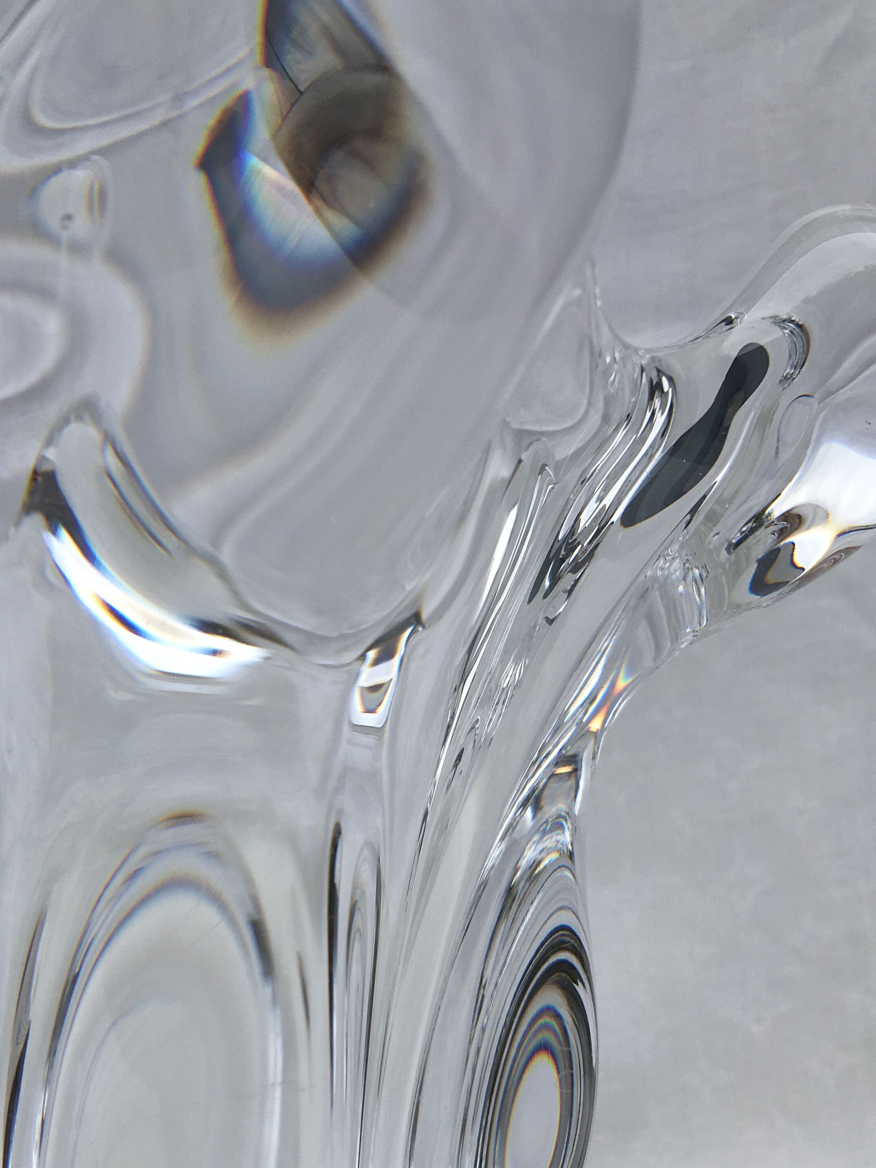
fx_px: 1383
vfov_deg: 45.3
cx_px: 379
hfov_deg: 35.1
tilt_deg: +1.8
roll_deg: +0.9
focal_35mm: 41
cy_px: 751
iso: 25
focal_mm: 4.15
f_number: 2.2
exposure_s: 1/496
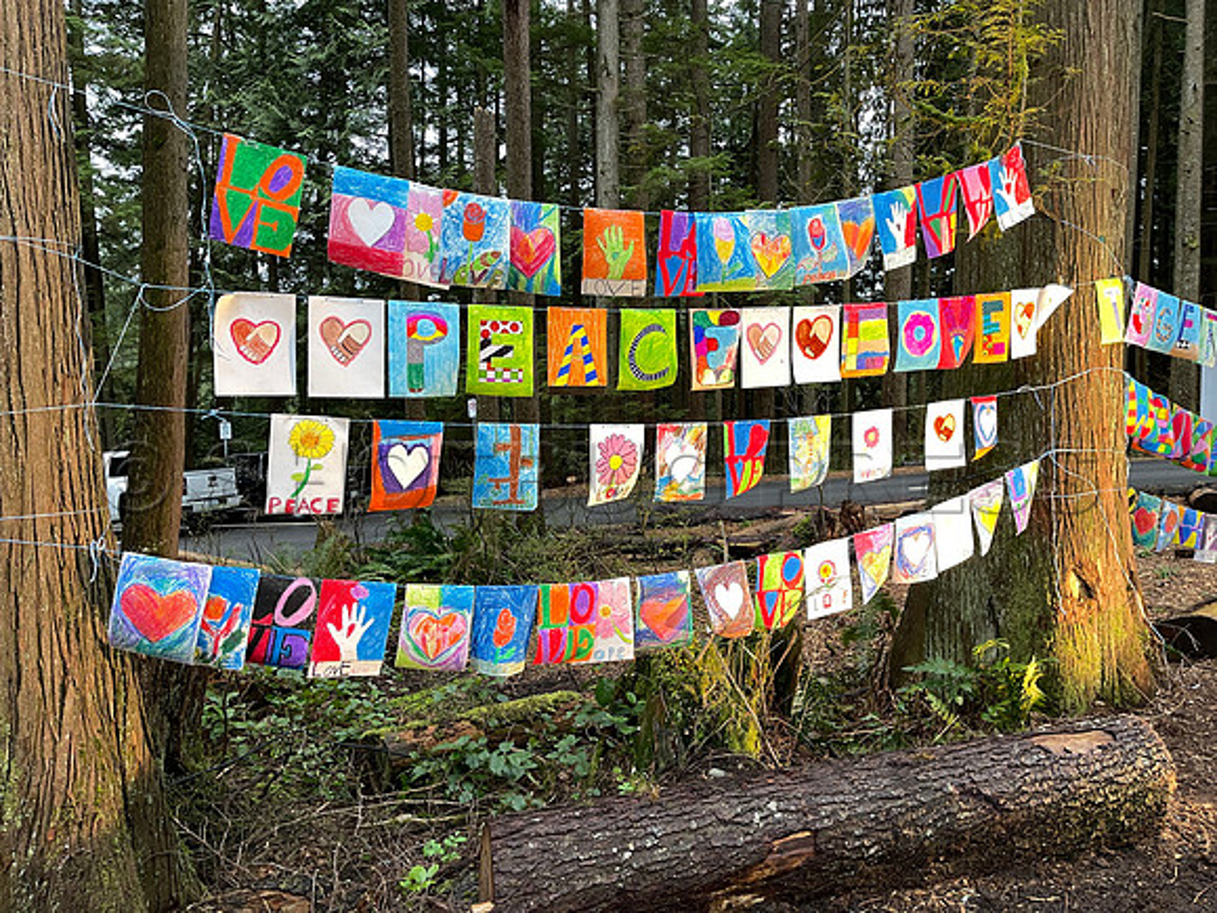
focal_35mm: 26
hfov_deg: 67.3
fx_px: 914
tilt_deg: -4.9
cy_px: 456
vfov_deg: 53.1
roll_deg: +0.1
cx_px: 608
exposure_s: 1/60
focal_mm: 5.1
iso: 125
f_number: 1.6
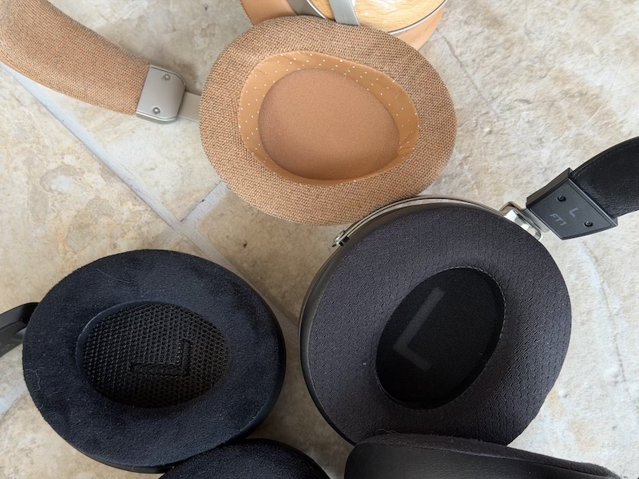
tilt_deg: -78.3
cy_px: 240
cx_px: 320
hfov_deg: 39.7
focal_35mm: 48
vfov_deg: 30.3
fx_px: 886
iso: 100
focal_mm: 6.76
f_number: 1.78
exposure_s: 1/63
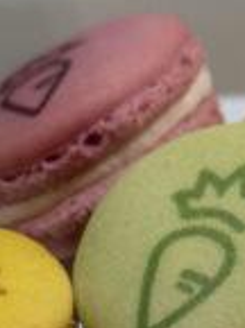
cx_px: 252
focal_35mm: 286
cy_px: 243
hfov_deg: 5.2
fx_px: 2711
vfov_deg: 6.9
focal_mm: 42
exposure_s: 1/250
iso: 500
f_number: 4.8
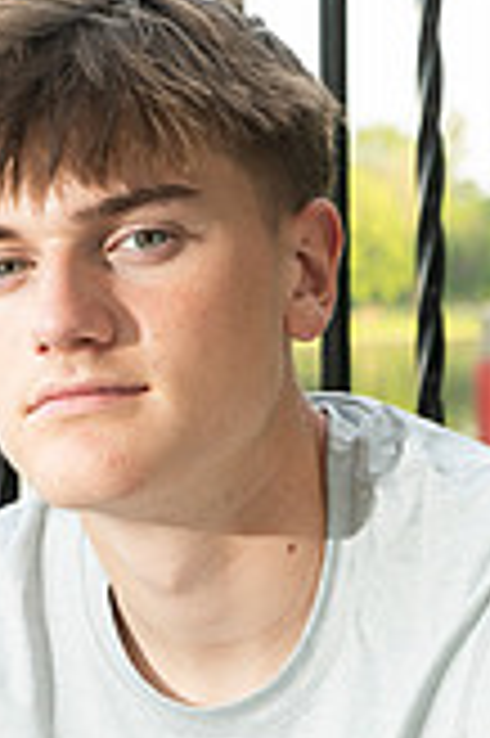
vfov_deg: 14.6
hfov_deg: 10.0
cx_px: 126
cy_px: 837
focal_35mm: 137
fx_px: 2803
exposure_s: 1/160
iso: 320
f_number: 5.6
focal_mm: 50
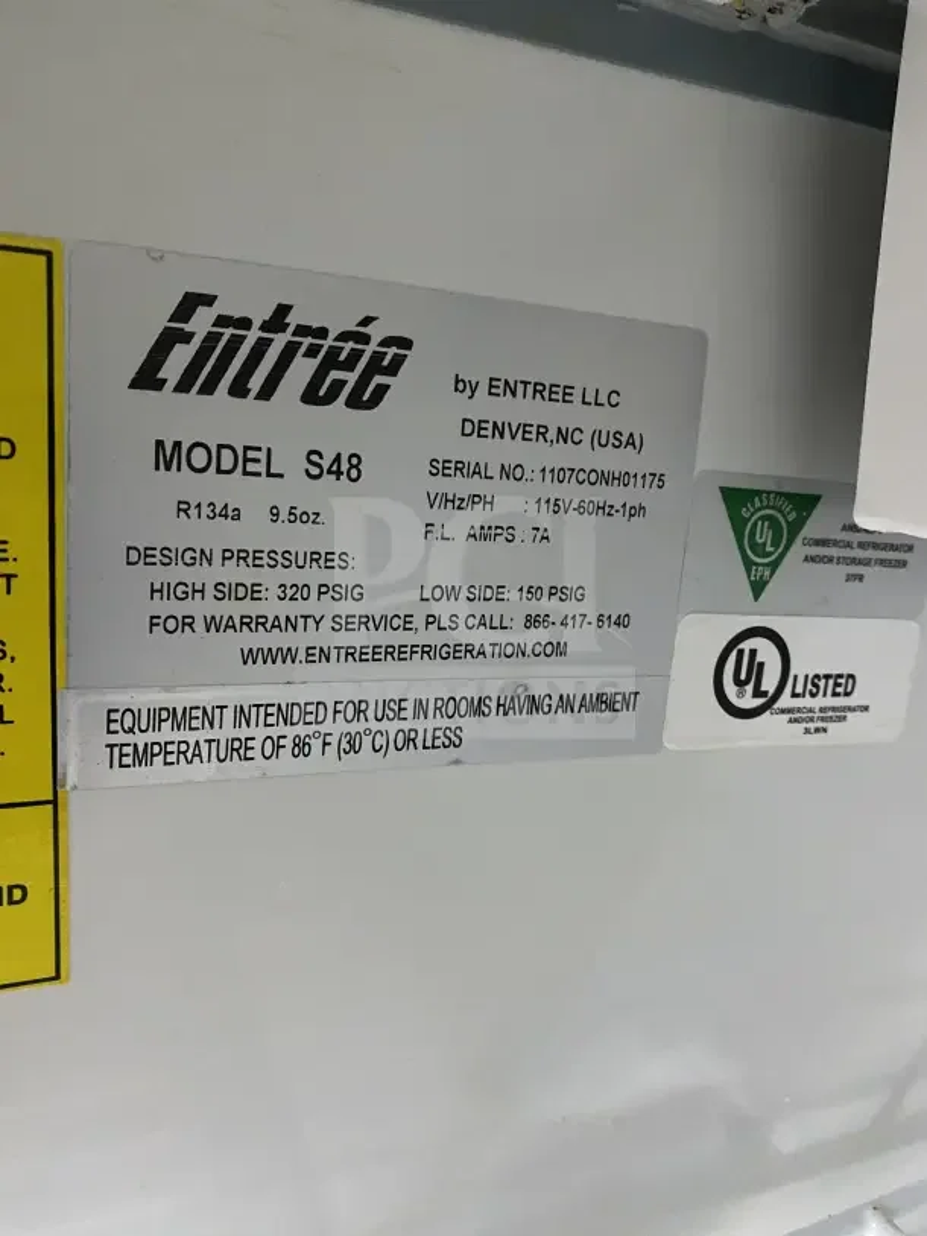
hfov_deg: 53.1
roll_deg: -2.9
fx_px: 928
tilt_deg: -10.7
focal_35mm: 26
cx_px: 464
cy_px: 618
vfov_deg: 67.3
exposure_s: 1/30
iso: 640
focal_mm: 4.25
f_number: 1.8
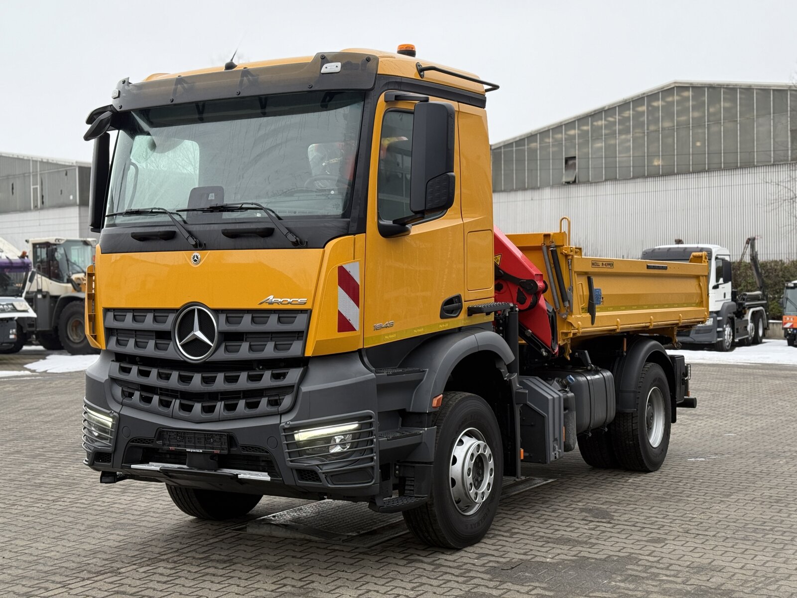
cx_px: 398
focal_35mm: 48
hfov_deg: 39.7
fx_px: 1105
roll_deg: +0.9
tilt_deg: +0.6
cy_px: 299
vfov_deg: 30.3
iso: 80
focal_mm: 6.76
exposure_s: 1/291
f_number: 1.78
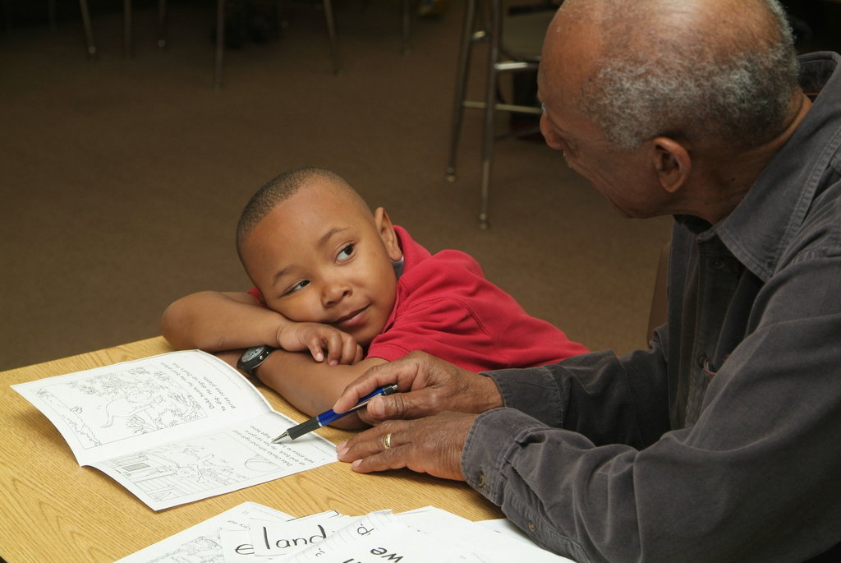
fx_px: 2175
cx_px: 420
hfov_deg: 21.9
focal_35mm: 93
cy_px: 282
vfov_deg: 14.7
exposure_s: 1/60
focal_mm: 62
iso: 400
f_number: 5.6
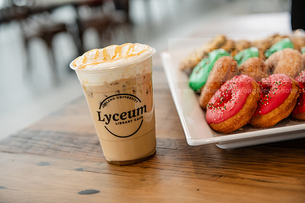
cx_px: 152
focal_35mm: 56
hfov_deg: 35.6
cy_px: 102
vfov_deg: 24.2
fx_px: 475
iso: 500
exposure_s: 1/200
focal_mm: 56
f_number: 3.5
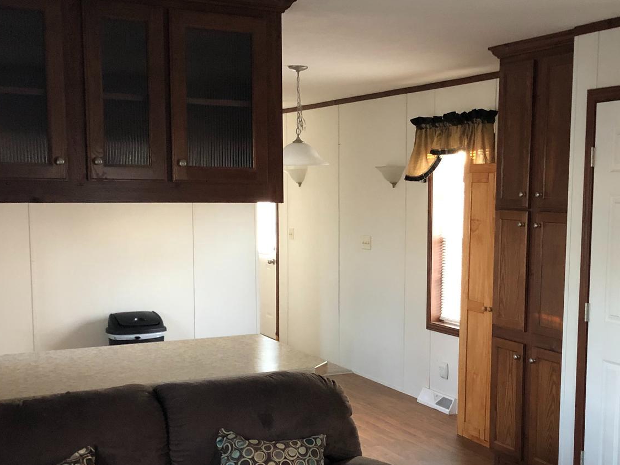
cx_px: 417
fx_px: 913
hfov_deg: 37.1
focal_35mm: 51
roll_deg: -0.7
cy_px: 323
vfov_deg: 28.3
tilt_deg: -8.2
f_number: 1.8
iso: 100
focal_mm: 3.99
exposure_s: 1/12
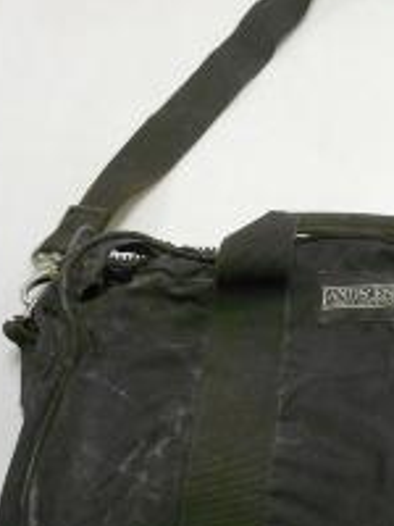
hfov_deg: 27.1
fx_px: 789
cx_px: 355
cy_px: 331
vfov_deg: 36.6
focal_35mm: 52
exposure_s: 1/25
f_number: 3.2
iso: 400
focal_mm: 4.6
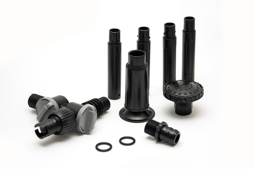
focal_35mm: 78
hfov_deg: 26.0
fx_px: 550
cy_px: 84
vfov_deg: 17.4
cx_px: 127
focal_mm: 52
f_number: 5
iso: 800
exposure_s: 1/60
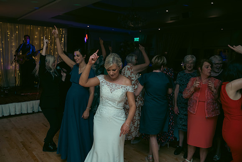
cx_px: 121
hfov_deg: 60.3
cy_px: 81
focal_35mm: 31
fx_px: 208
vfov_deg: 42.3
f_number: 3.5
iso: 500
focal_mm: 31
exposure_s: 1/160
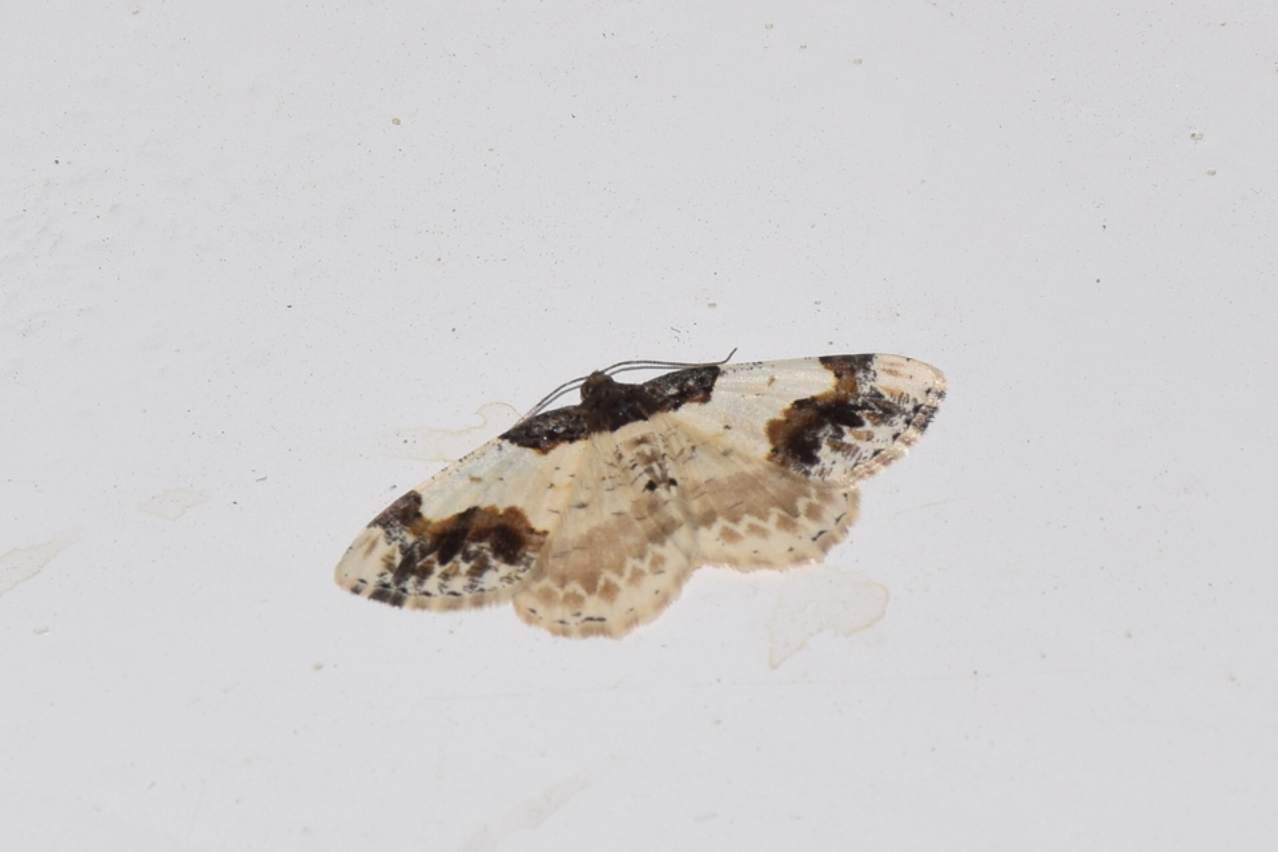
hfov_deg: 9.8
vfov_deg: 6.5
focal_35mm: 210
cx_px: 639
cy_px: 426
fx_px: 7454
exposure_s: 1/160
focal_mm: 140
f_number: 13
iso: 100
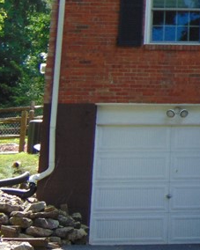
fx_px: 859
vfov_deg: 16.4
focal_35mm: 116
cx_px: 354
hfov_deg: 12.2
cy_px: 25
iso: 80
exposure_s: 1/400
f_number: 3.2
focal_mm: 5.8
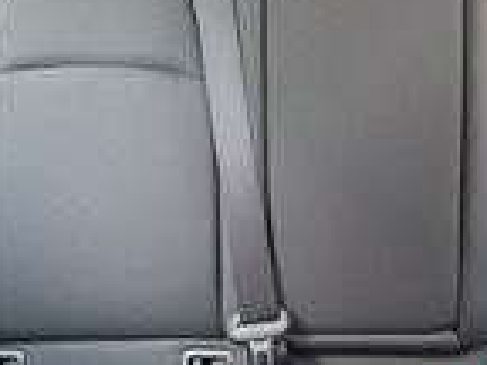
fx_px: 535
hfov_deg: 46.9
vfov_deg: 37.7
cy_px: 184
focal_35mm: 38
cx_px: 375
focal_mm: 2.2
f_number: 1.9
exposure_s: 1/120
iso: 250
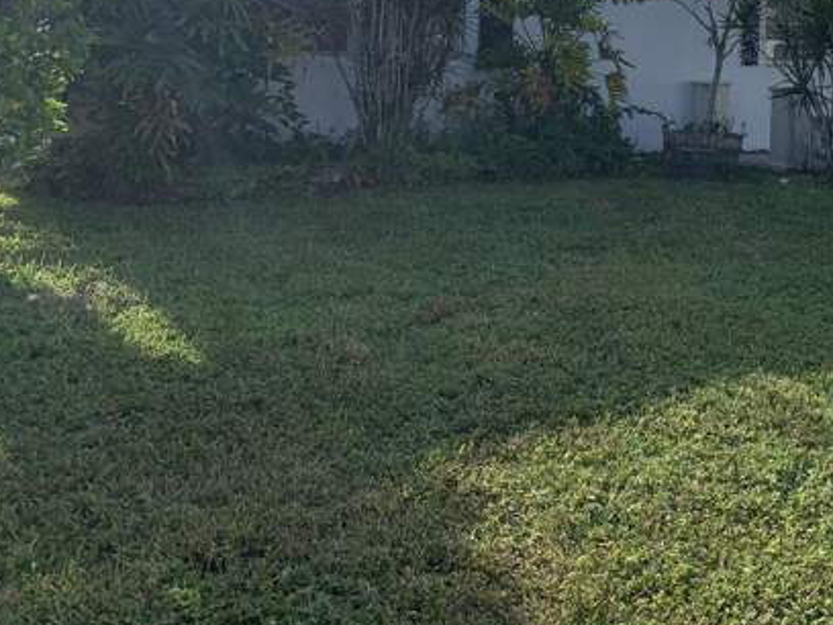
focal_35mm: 51
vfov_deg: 27.2
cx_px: 706
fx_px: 1227
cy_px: 27
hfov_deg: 35.8
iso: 25
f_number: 1.8
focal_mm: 4.25
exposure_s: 1/3521
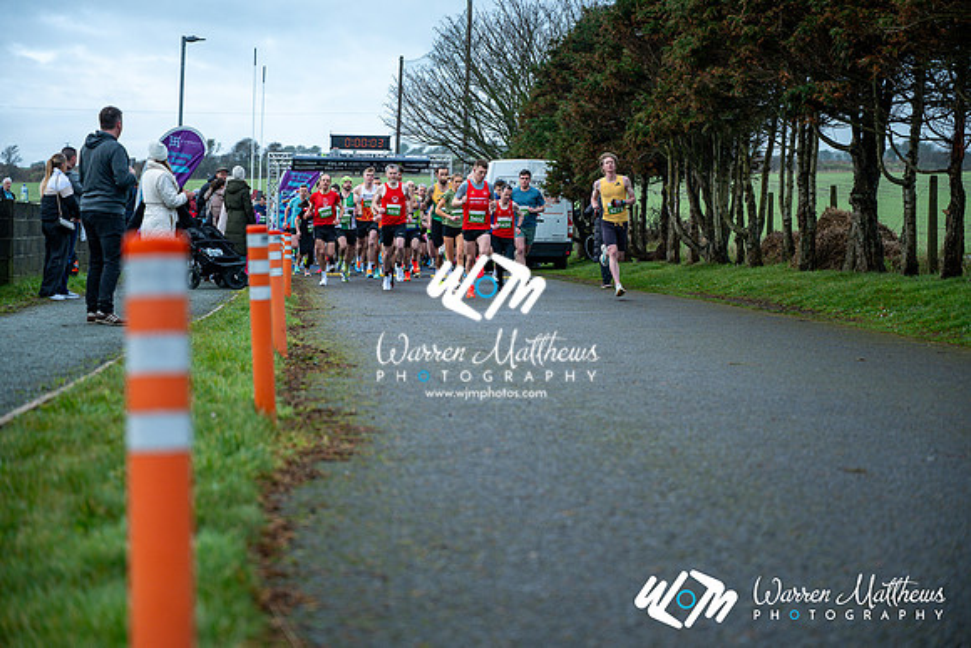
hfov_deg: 28.8
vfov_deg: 19.5
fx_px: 1888
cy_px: 324
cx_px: 486
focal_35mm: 70
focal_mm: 70
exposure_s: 1/1250
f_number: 2.8
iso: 280
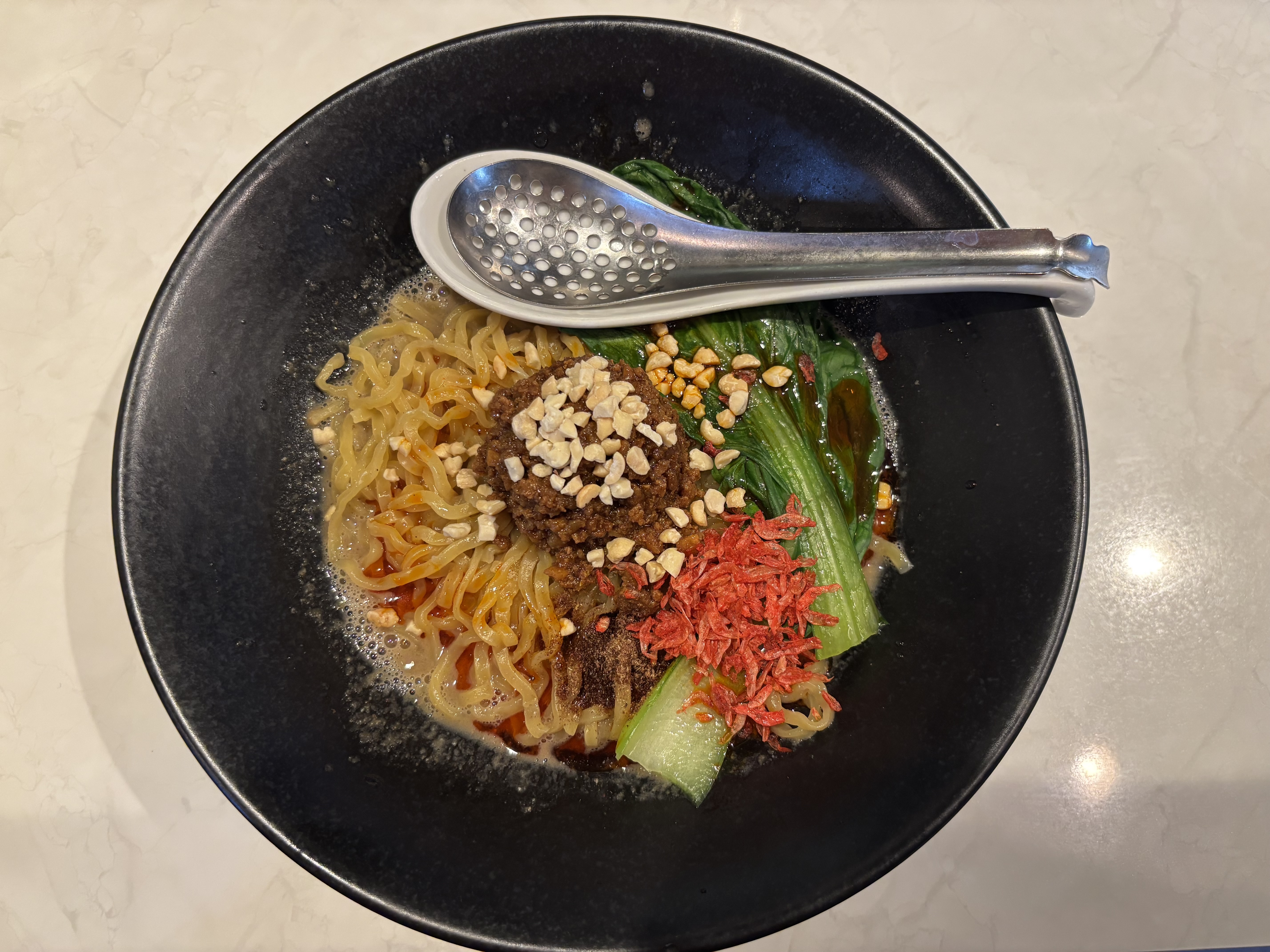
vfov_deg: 53.1
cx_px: 635
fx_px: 954
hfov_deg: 67.3
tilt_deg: -76.0
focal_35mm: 26
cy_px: 476
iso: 250
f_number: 1.6
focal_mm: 5.96
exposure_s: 1/50
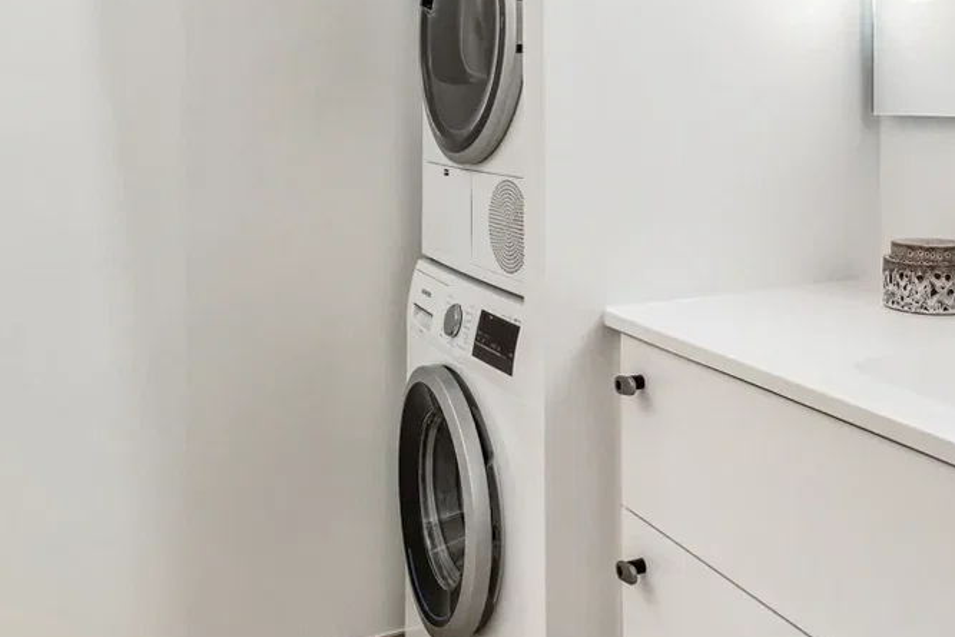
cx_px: 573
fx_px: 955
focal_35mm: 36
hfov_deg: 52.8
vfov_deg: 35.4
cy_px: 105
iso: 500
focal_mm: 10
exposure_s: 1/5
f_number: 8
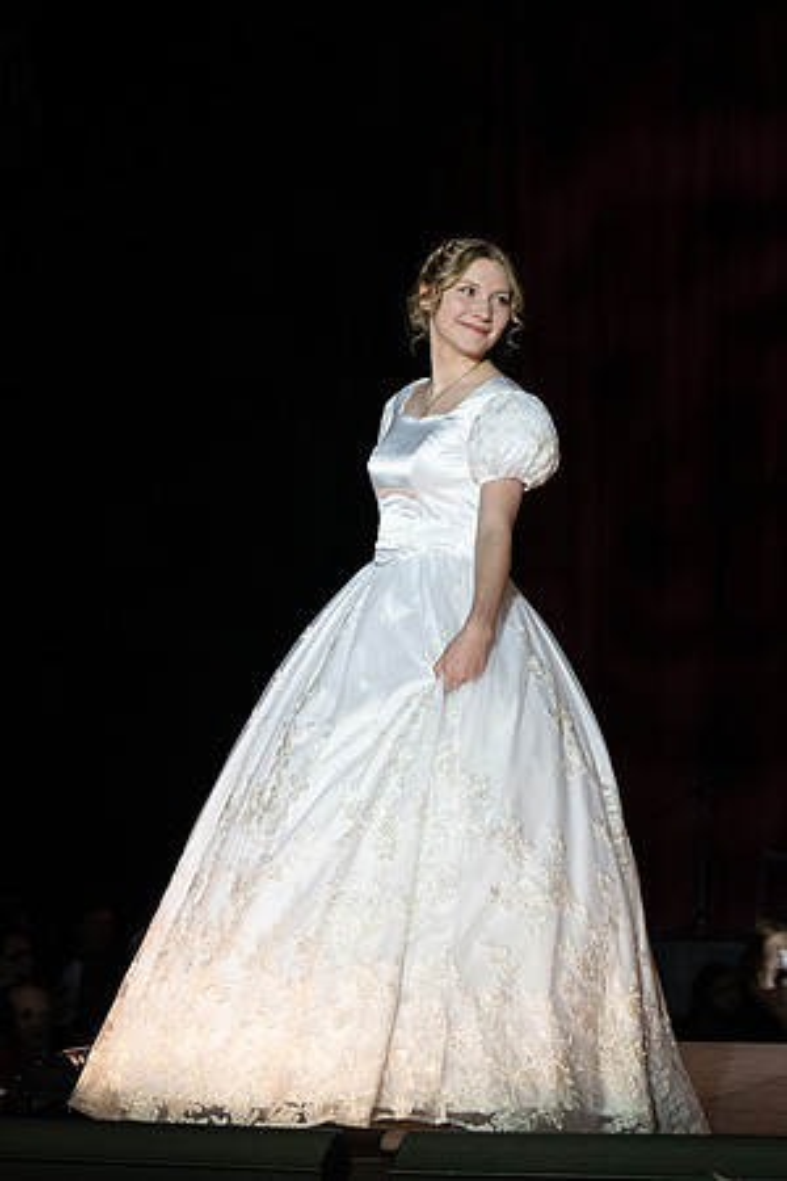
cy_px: 592
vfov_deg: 16.6
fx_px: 4046
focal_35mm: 123
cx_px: 338
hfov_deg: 11.1
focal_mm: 70
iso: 800
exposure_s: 1/640
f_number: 3.5
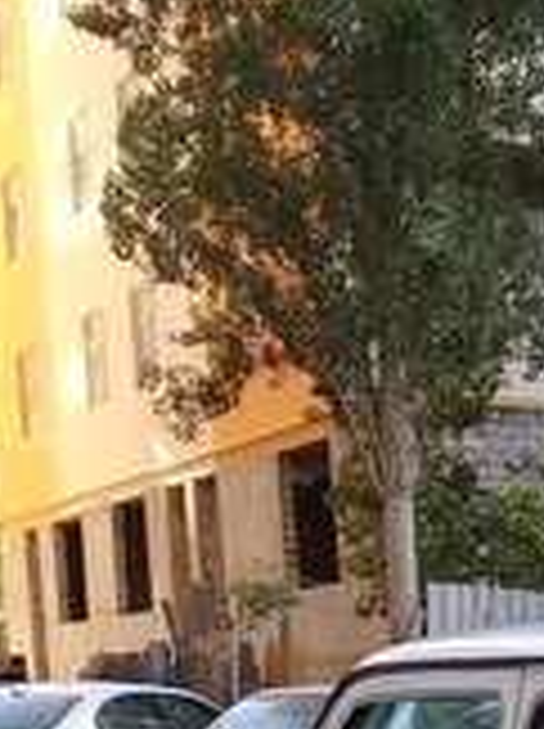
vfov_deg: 18.3
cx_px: 760
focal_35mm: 95
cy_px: 1098
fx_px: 1996
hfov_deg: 14.7
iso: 50
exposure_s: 1/161
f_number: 2.2
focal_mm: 3.3
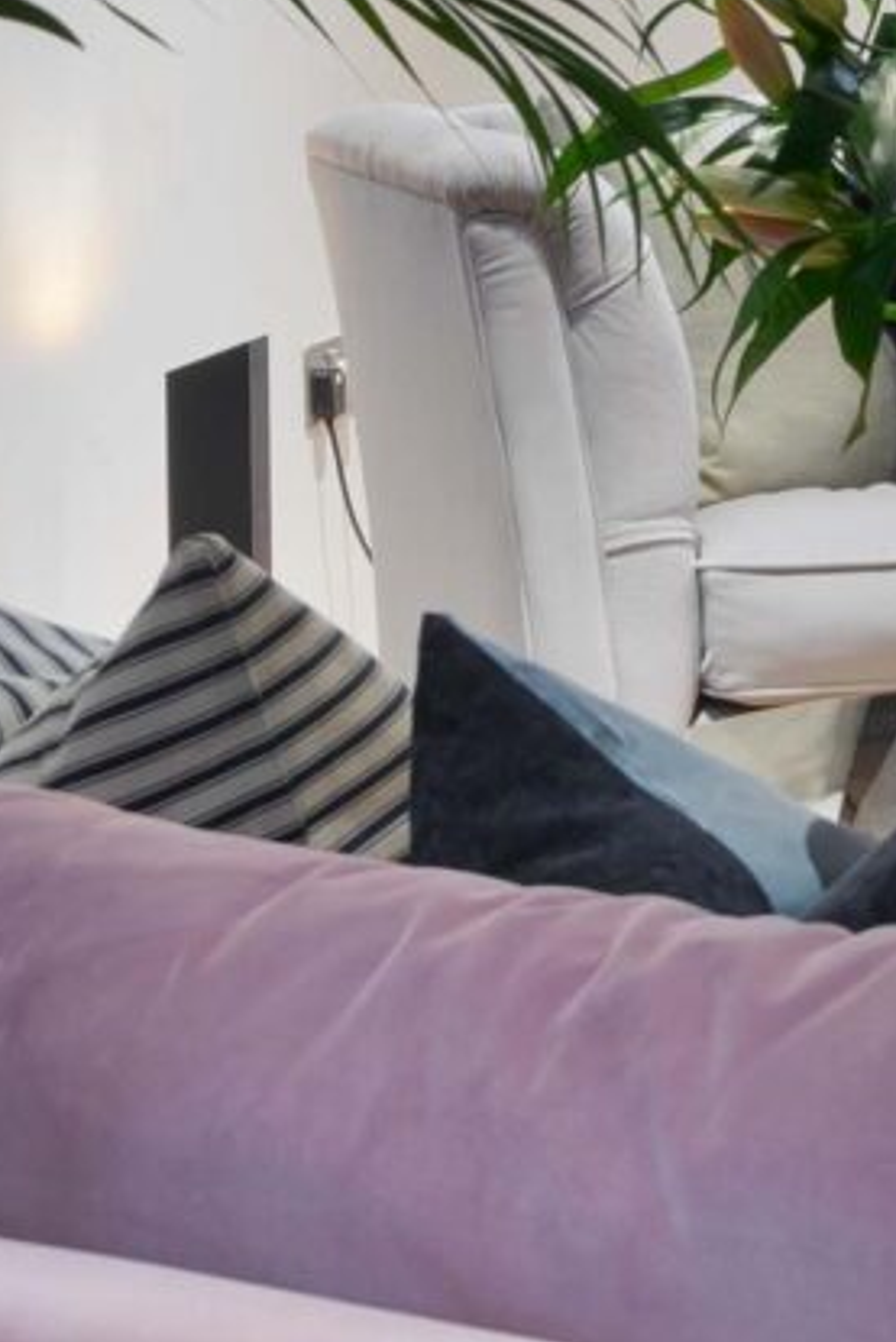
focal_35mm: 191
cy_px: -207
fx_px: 7124
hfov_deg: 6.6
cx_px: 2583
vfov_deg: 10.6
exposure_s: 4
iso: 200
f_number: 11
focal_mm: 31
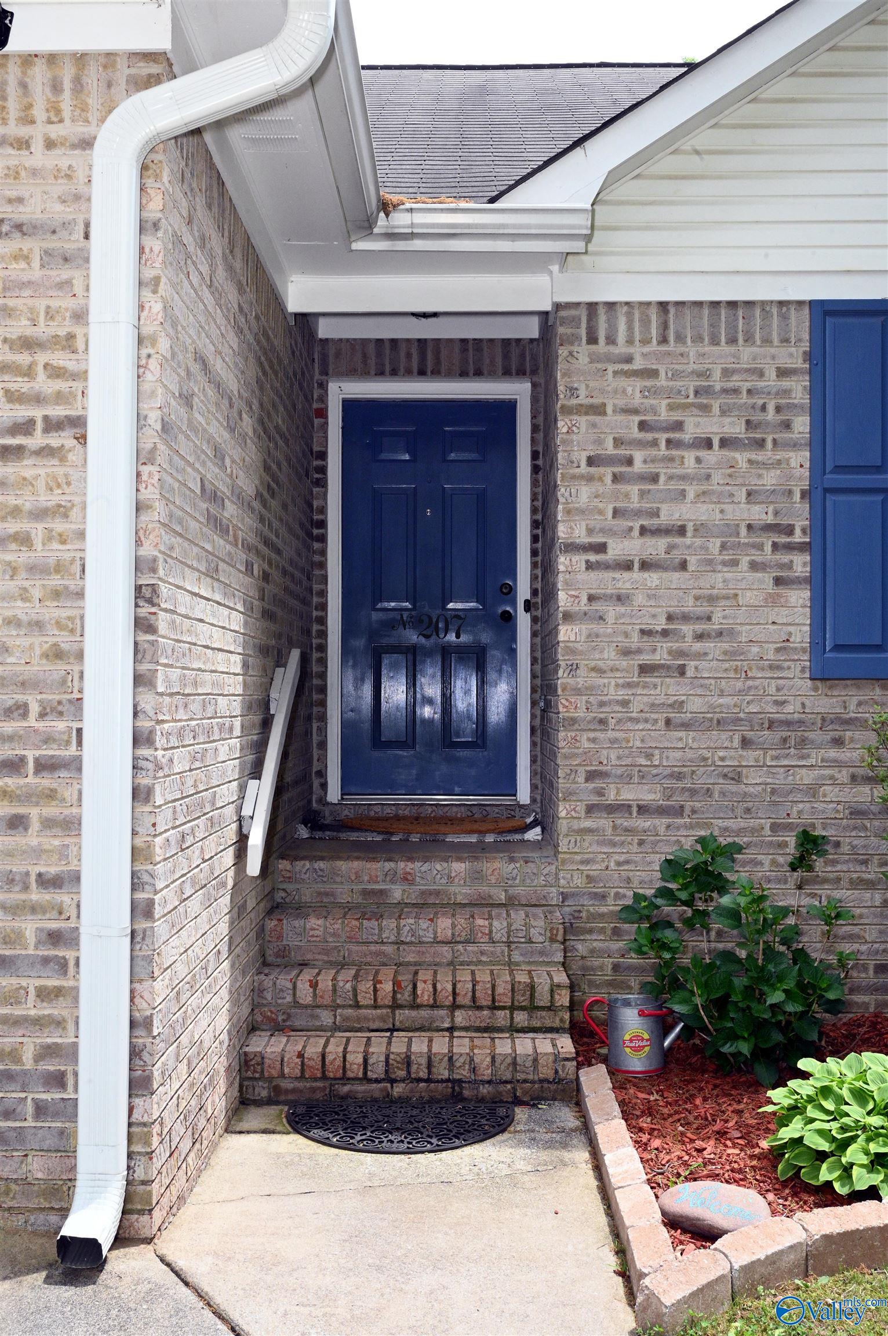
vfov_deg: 54.5
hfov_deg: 37.8
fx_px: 1297
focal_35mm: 35
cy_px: 668
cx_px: 444
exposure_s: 1/200
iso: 2500
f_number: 18
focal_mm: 35
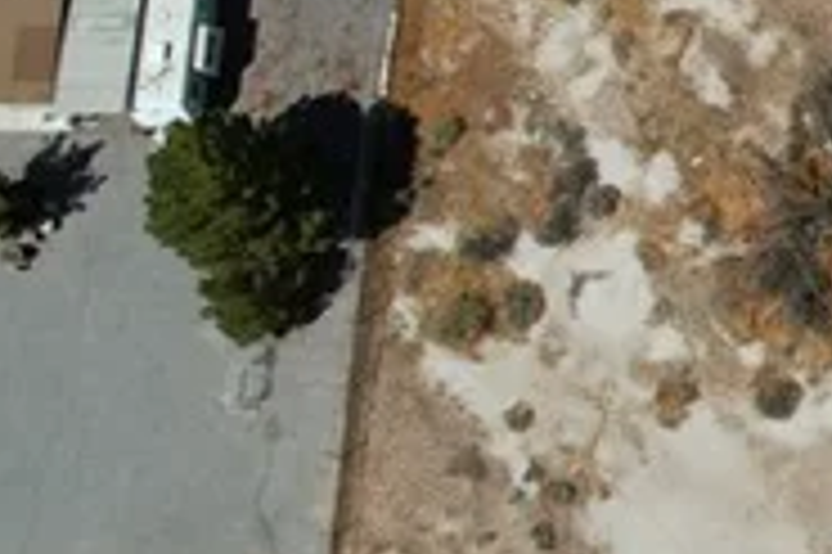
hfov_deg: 14.2
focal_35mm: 122
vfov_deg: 11.2
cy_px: 61
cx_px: 1646
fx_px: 2817
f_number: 2.8
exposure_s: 1/240
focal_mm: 8.38
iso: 100
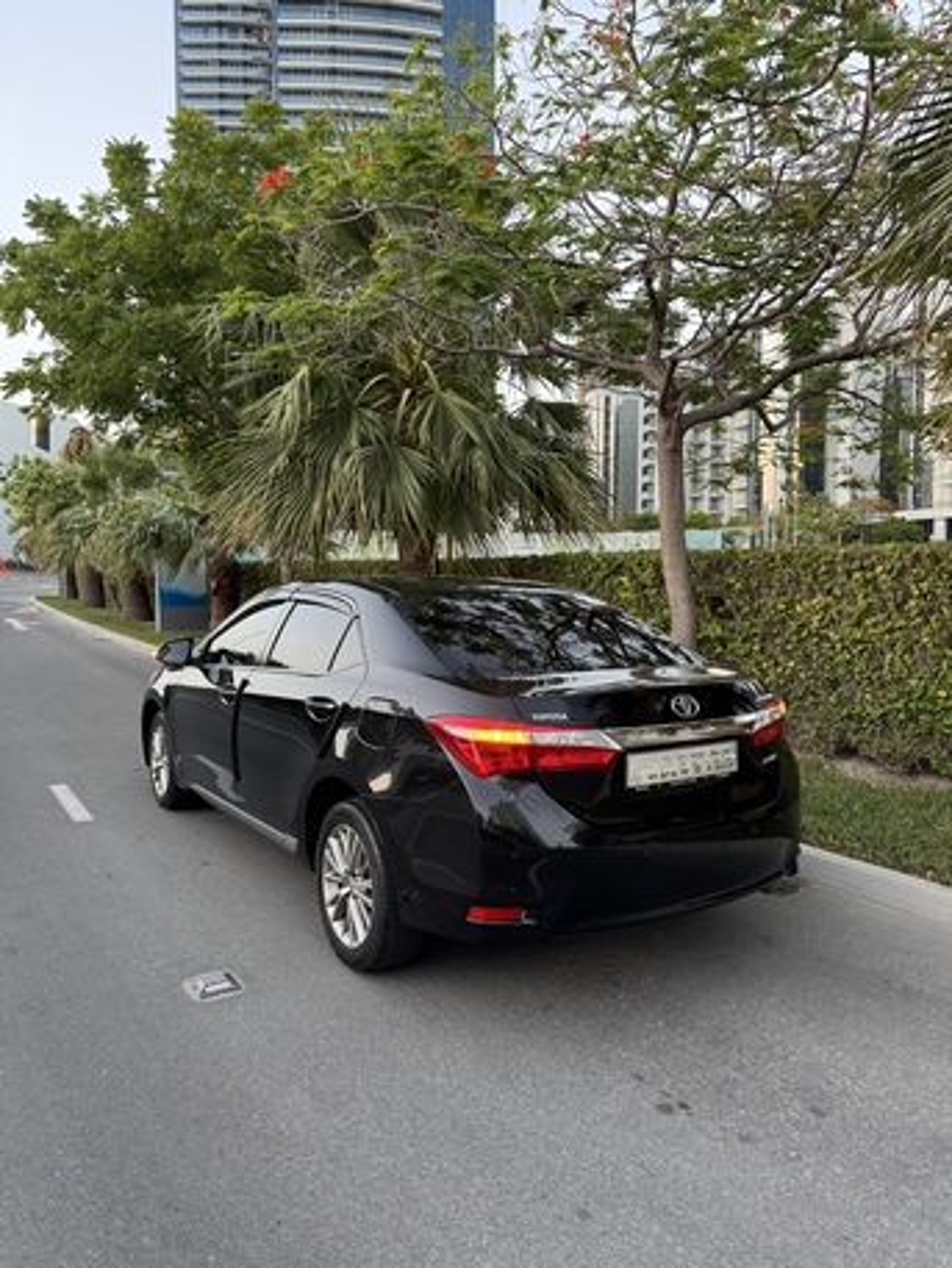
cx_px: 476
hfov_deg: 56.8
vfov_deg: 71.6
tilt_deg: -2.8
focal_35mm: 24
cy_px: 634
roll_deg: +0.5
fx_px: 880
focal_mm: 6.76
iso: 200
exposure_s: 1/78
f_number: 1.78
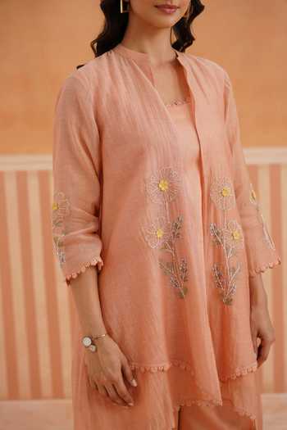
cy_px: 215
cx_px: 144
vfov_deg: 28.8
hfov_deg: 19.5
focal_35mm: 70
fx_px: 837
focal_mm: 70
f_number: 4
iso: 320
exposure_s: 1/125
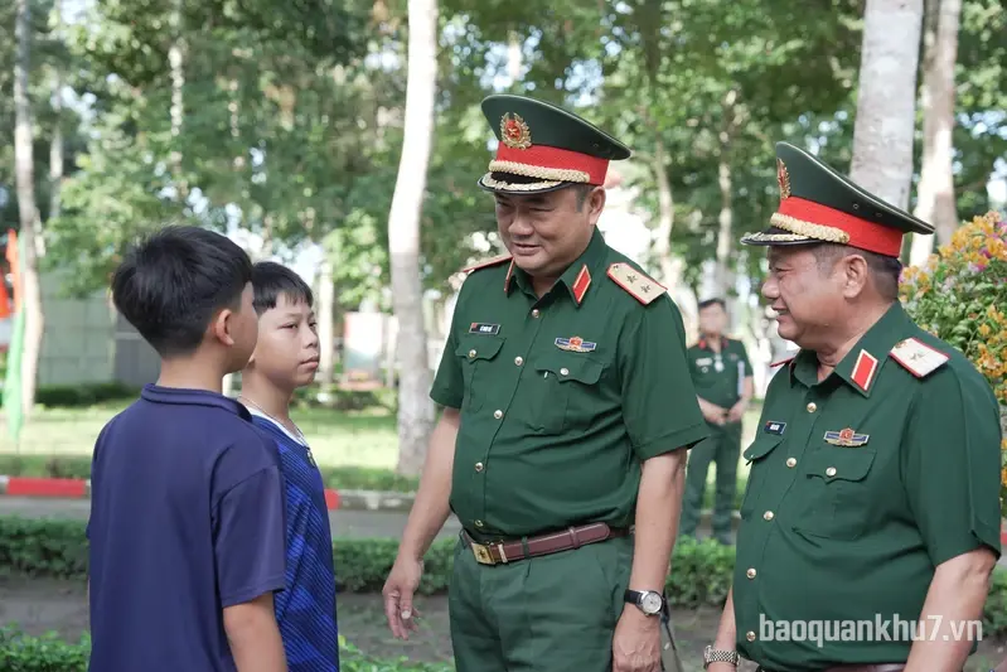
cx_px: 504
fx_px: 1707
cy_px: 336
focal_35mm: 61
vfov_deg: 22.3
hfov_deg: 32.9
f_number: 4
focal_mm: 61
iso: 125
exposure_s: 1/80
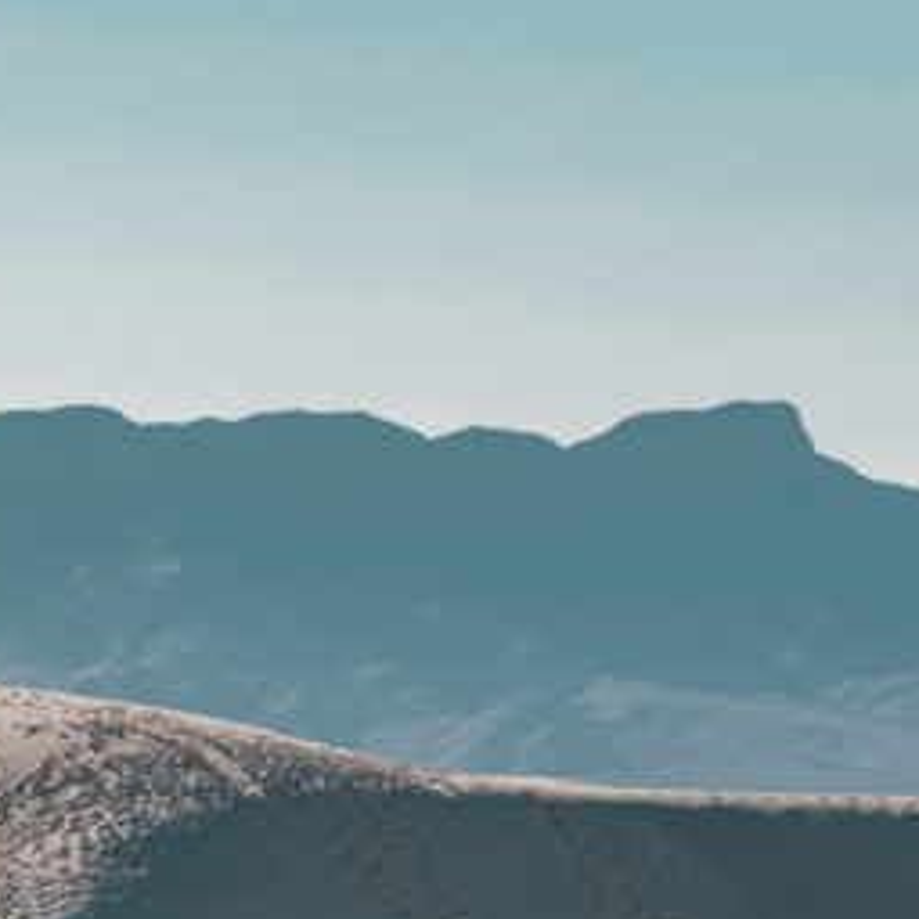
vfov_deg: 4.6
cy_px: 595
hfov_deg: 4.6
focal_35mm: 382
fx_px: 11474
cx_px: 108
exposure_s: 1/2500
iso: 125
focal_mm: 69.6
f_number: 4
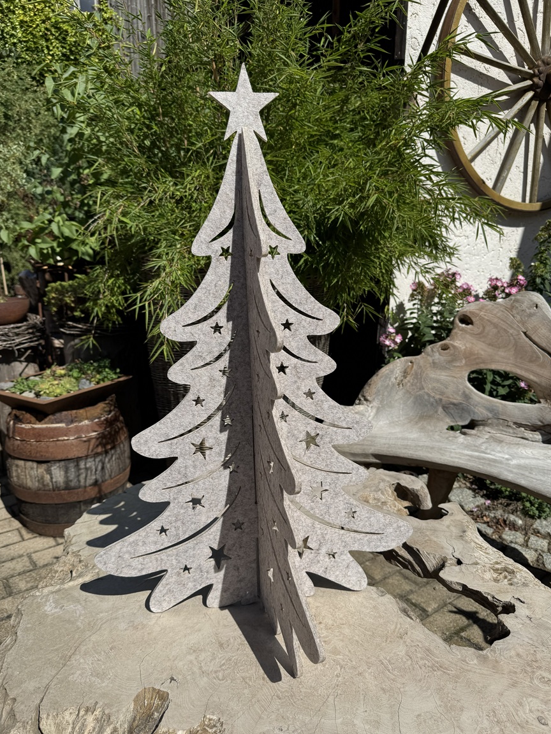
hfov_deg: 54.9
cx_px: 272
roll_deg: -0.4
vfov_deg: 69.4
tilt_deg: -15.0
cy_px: 378
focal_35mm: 25
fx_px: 531
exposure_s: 1/7937
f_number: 1.78
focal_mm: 6.76
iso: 80
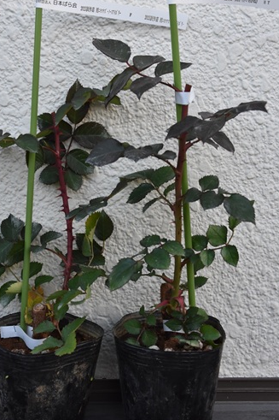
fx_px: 768
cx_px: 117
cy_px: 191
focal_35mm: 66
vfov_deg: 30.5
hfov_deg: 20.6
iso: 800
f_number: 7.1
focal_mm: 36
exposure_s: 1/200
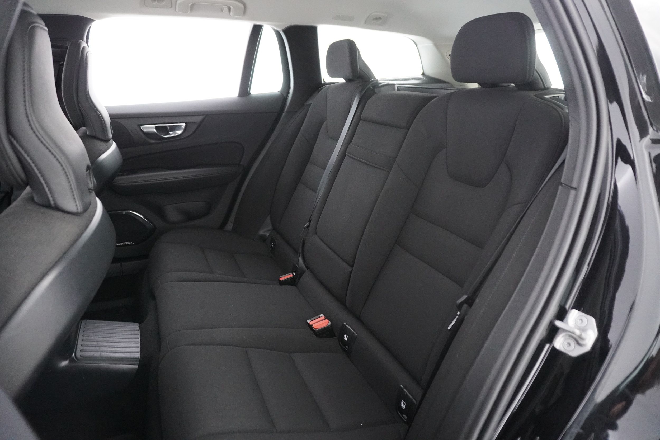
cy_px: 220
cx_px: 330
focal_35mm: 24
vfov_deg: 53.1
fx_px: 440
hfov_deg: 73.7
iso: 6400
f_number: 3.5
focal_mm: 16
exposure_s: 1/40
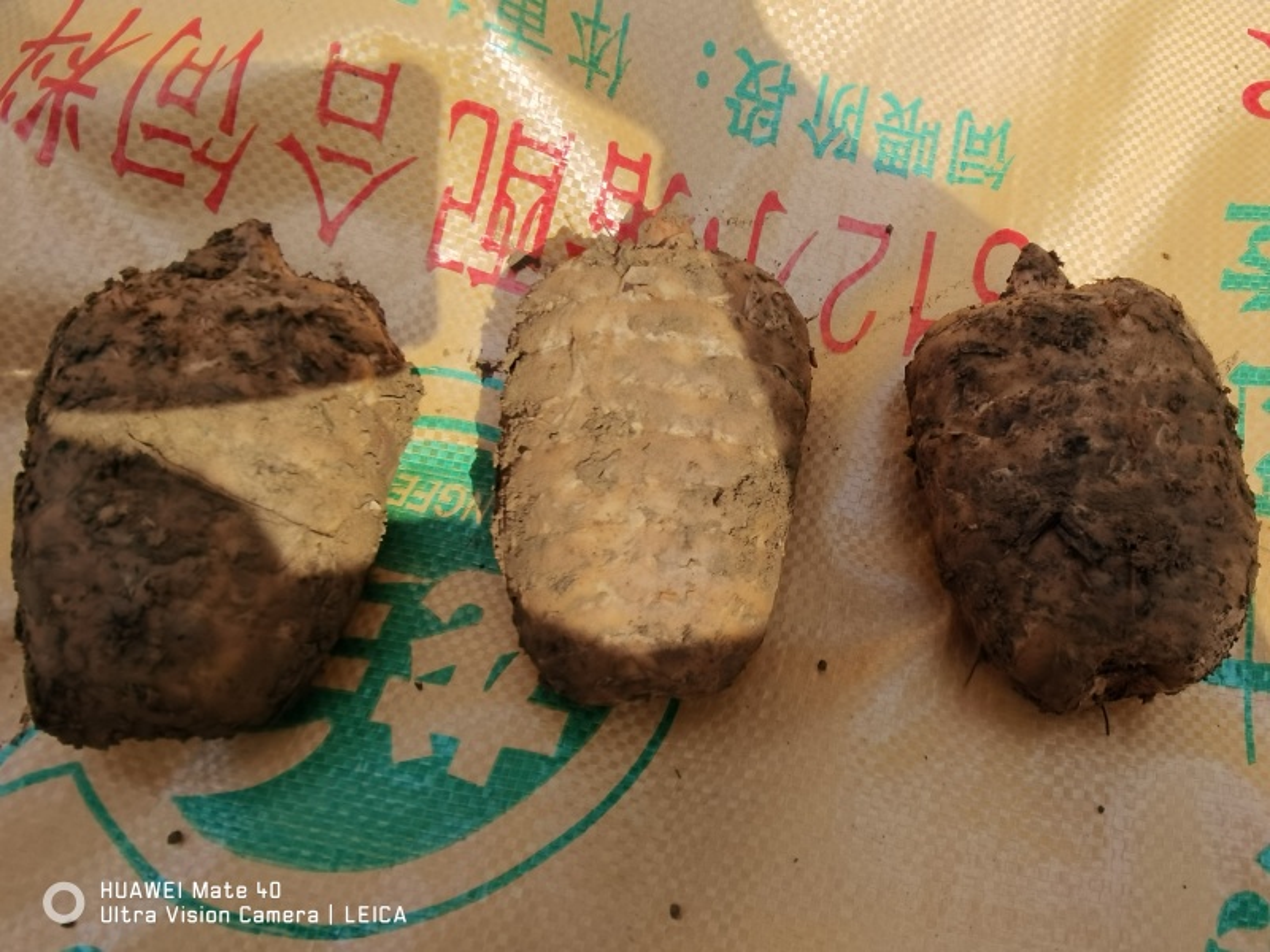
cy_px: 476
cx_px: 635
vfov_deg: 51.4
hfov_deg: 65.3
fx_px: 991
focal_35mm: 27
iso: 50
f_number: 2.2
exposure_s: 1/186
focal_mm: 2.26
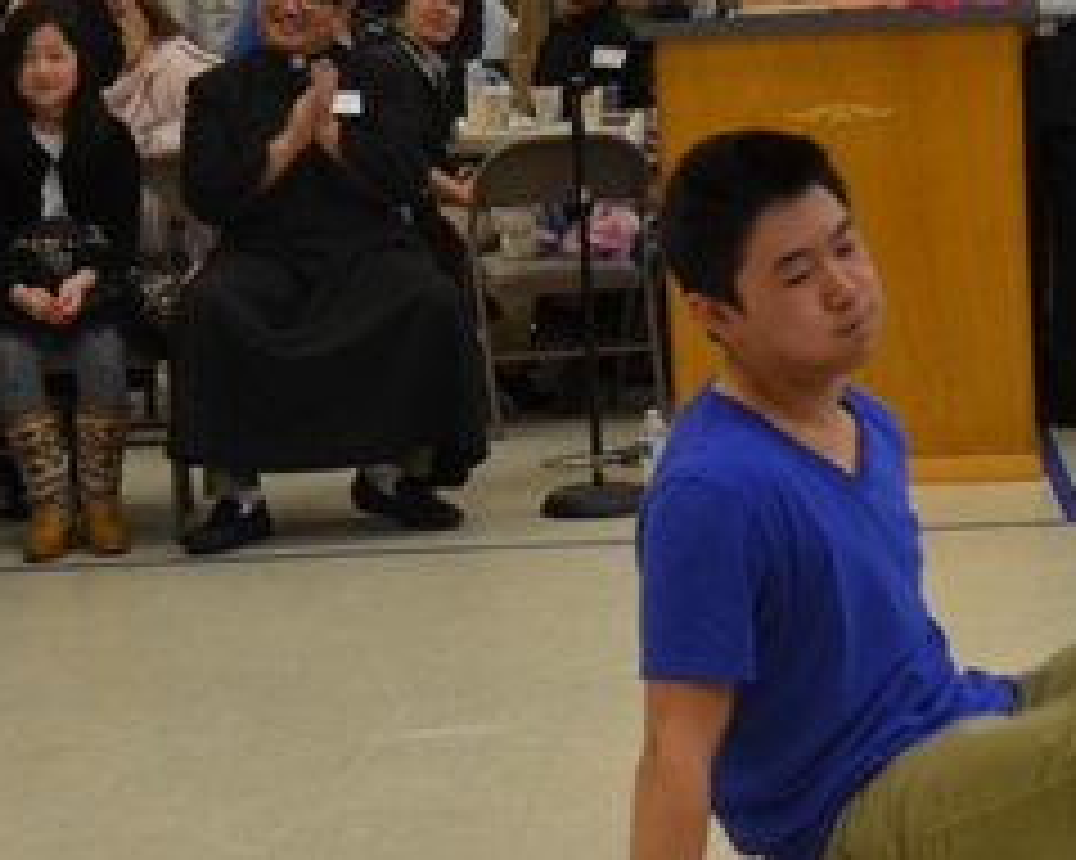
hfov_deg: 17.5
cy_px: 594
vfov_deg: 14.1
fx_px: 3478
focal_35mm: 109
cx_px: 815
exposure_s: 1/60
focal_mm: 29
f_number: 4
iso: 450
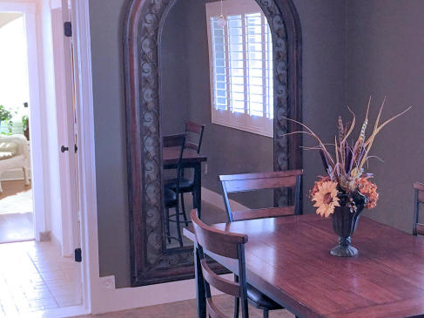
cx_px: 335
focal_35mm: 61
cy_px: 173
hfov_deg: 30.9
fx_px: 747
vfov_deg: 24.0
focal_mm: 4.15
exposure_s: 1/15
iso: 50
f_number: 2.2
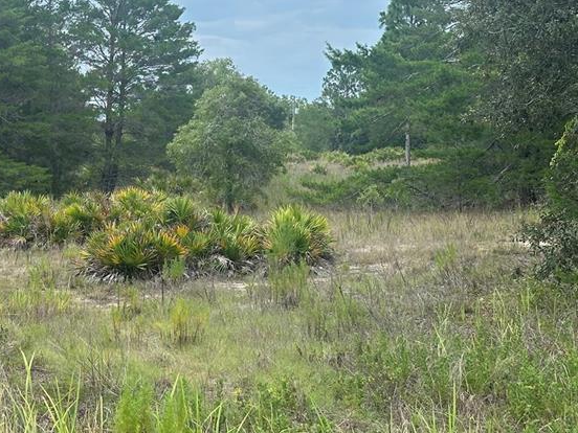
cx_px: 92
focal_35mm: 89
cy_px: 232
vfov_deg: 16.6
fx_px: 1486
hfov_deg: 21.7
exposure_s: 1/919
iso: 64
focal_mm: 6.86
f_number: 1.78
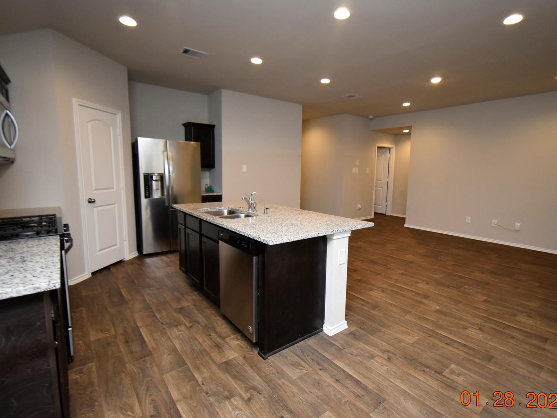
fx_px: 274
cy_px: 211
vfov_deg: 74.7
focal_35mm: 17
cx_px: 298
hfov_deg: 90.9
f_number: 4.5
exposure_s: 1/125
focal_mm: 10
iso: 1100
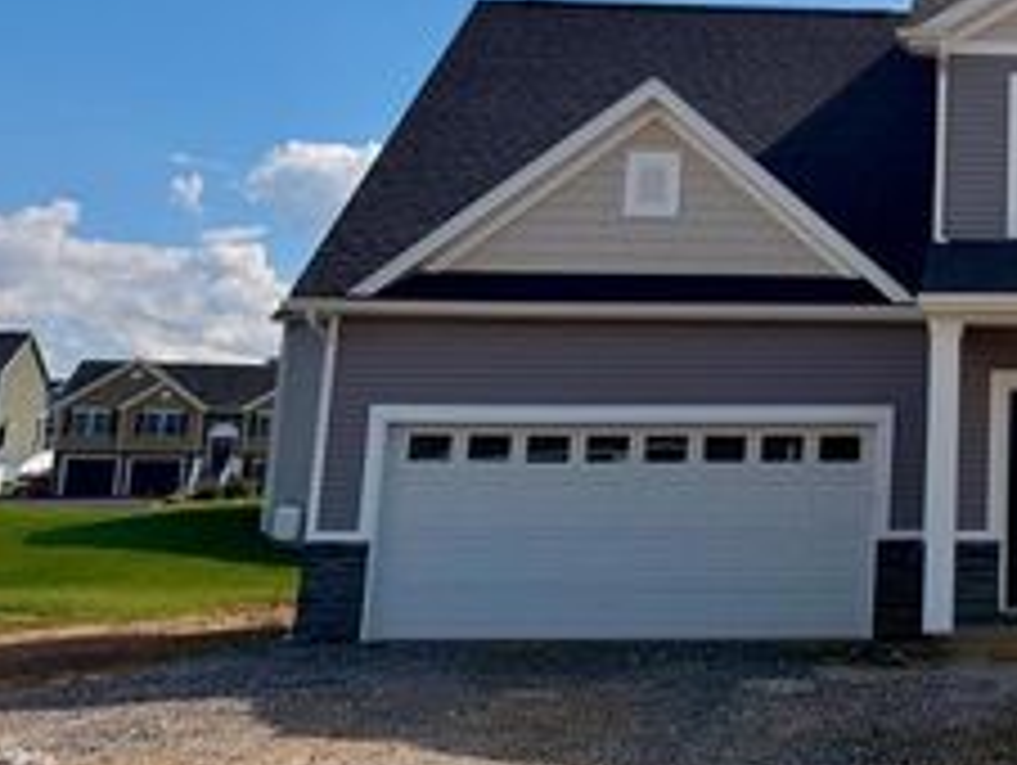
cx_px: 1112
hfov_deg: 32.0
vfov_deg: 27.0
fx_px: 1559
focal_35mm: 53
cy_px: 151
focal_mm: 6.76
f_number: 1.78
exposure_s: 1/10309
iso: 100
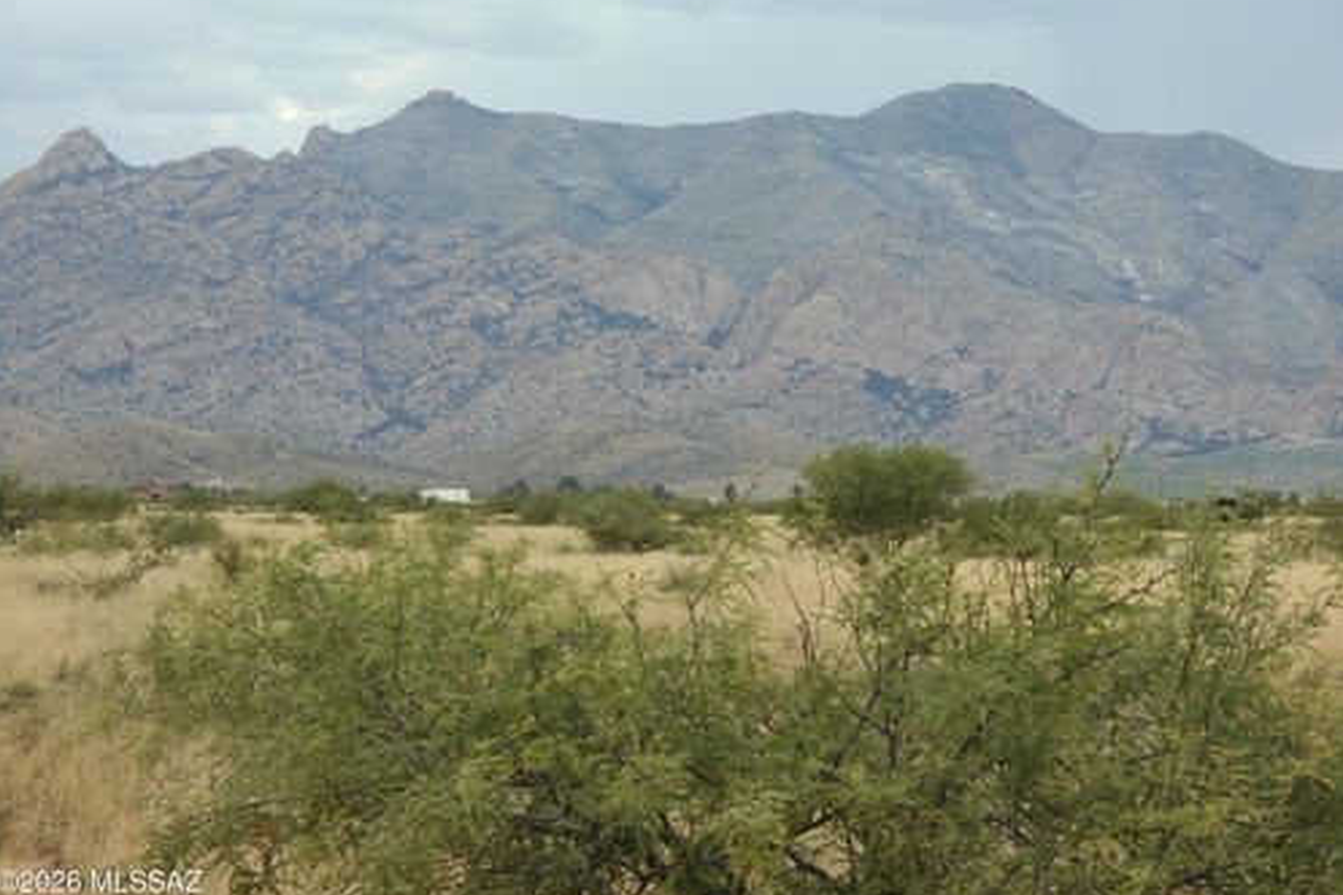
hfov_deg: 15.1
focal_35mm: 136
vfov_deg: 10.1
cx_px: 670
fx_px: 5072
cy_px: 420
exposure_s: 1/125
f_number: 6.5
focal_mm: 23
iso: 80
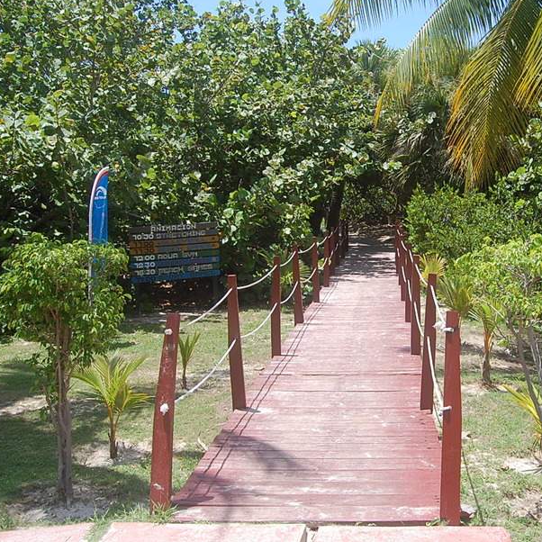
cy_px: 238
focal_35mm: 39
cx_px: 367
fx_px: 691
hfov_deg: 42.2
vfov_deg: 42.8
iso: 200
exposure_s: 1/250
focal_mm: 18
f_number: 8
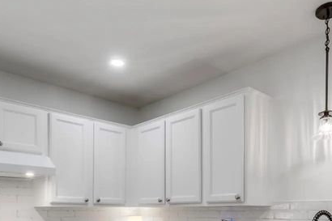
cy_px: 208
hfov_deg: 54.4
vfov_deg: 35.1
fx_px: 323
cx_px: 177
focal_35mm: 35
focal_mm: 14
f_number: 9
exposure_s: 2.5
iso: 250
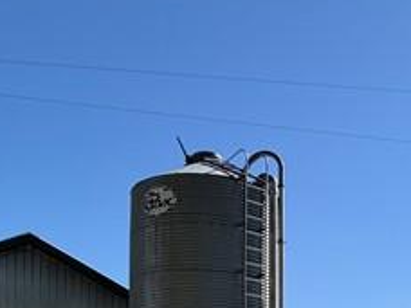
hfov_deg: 29.6
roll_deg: -0.1
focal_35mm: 63
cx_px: 357
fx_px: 748
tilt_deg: +2.8
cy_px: 414
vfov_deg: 20.9
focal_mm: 2.22
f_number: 2.2
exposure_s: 1/789
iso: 20
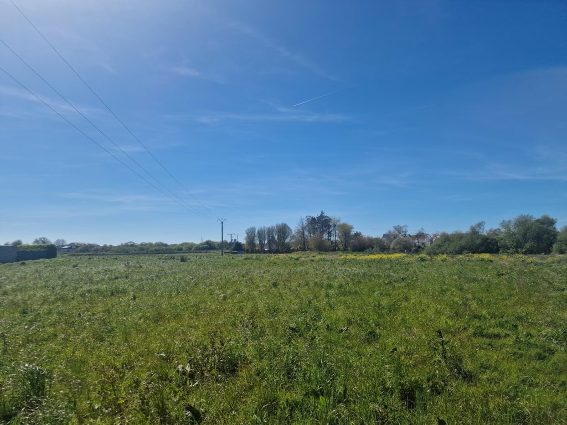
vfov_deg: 58.9
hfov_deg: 73.9
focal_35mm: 23
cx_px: 284
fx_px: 377
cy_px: 212
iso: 50
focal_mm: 6.4
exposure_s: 1/2696
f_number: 1.8
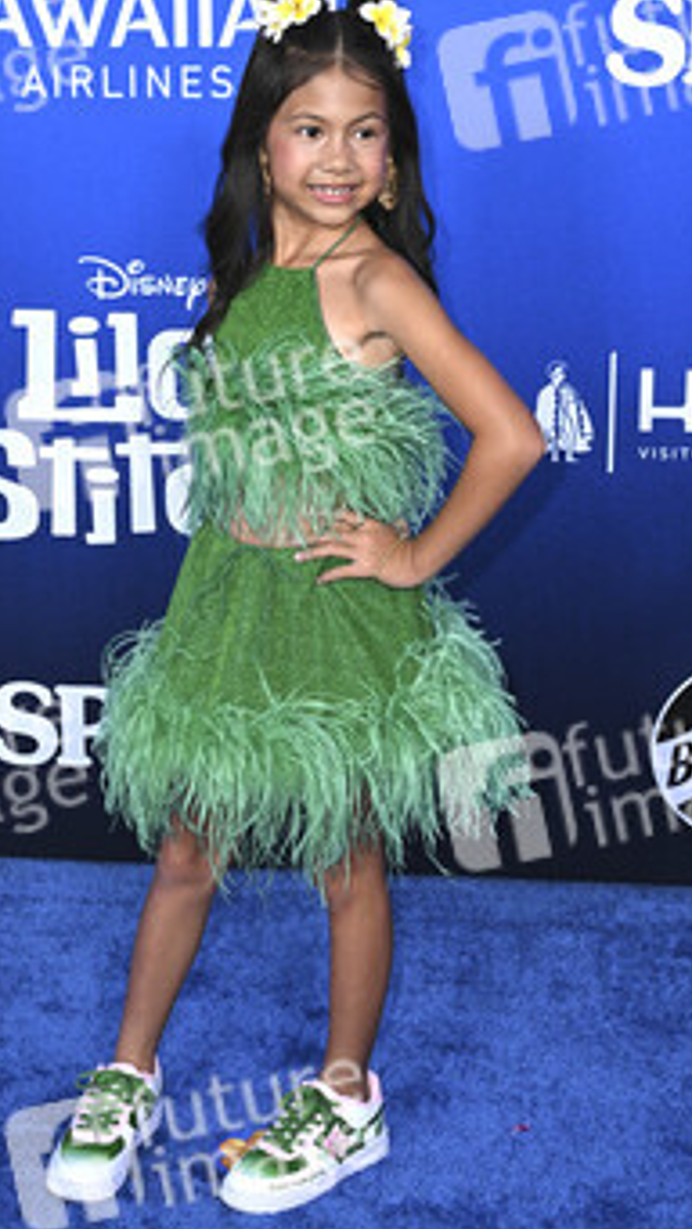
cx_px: 296
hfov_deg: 16.1
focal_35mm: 75
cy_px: 605
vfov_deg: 28.2
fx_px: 2445
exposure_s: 1/200
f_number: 6.3
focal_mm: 61
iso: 1600
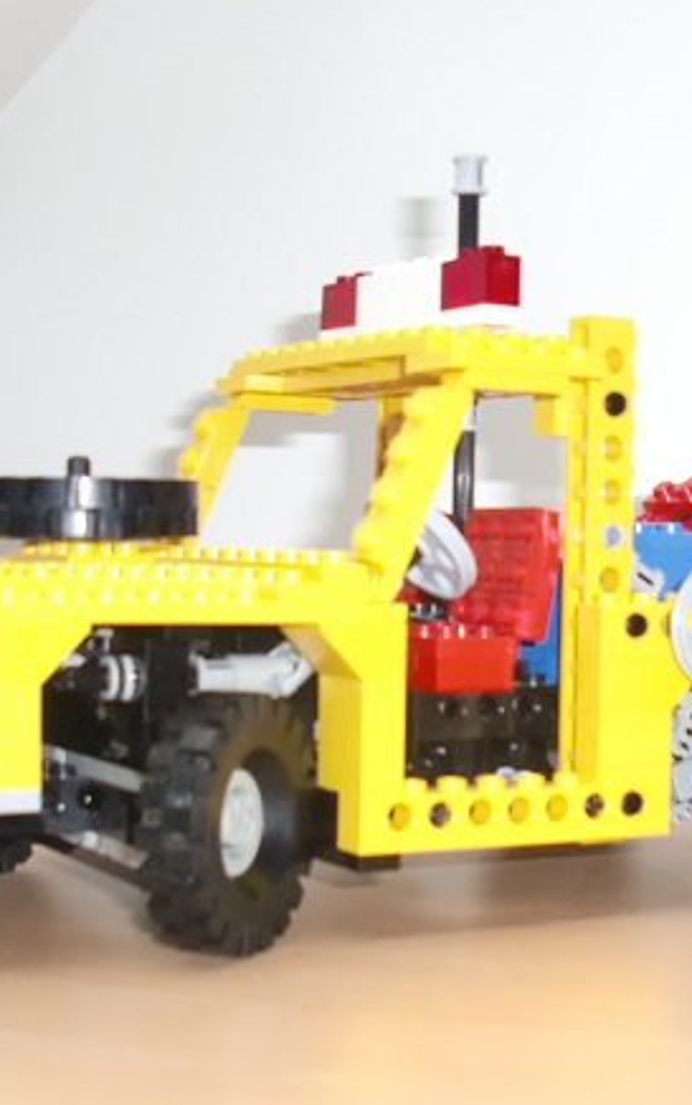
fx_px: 2109
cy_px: 608
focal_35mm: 70
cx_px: 464
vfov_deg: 29.3
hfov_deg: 18.6
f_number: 2.8
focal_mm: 6.3
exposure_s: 1/60
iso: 320
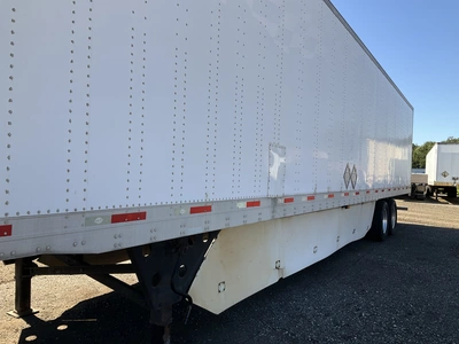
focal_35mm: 29
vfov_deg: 48.2
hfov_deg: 61.7
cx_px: 230
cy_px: 172
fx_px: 385
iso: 25
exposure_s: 1/739
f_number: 1.8
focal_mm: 3
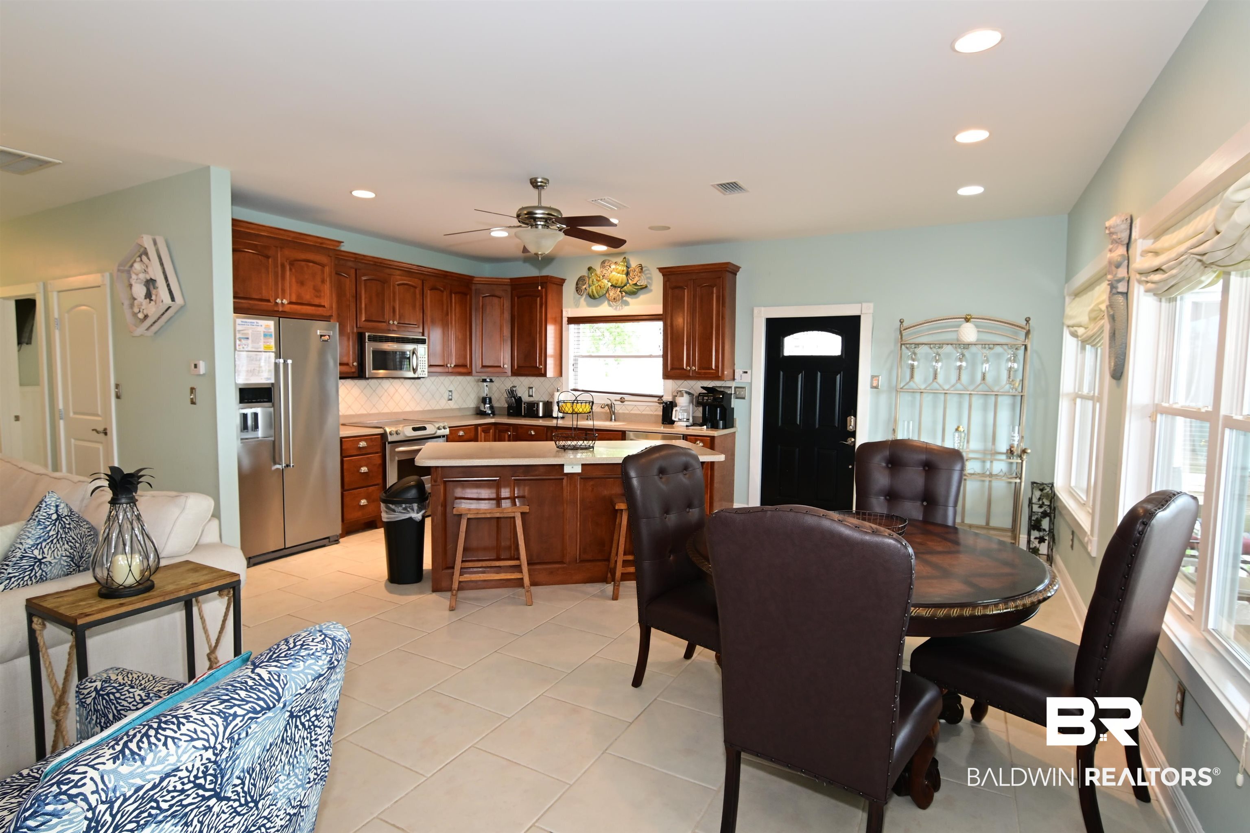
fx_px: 625
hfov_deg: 90.0
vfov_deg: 67.4
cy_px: 416
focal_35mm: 18
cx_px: 625
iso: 250
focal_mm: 12
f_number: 7.1
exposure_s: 1/8
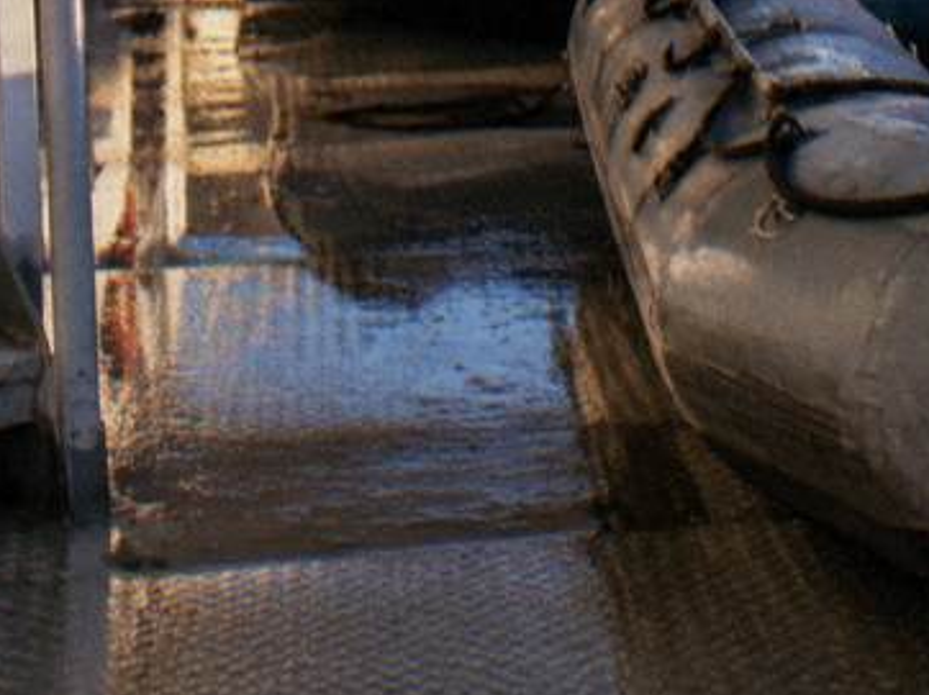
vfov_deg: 15.5
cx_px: 1050
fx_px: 2494
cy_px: -51
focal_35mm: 93
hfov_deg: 20.1
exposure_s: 1/640
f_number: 5.6
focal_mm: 35
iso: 320
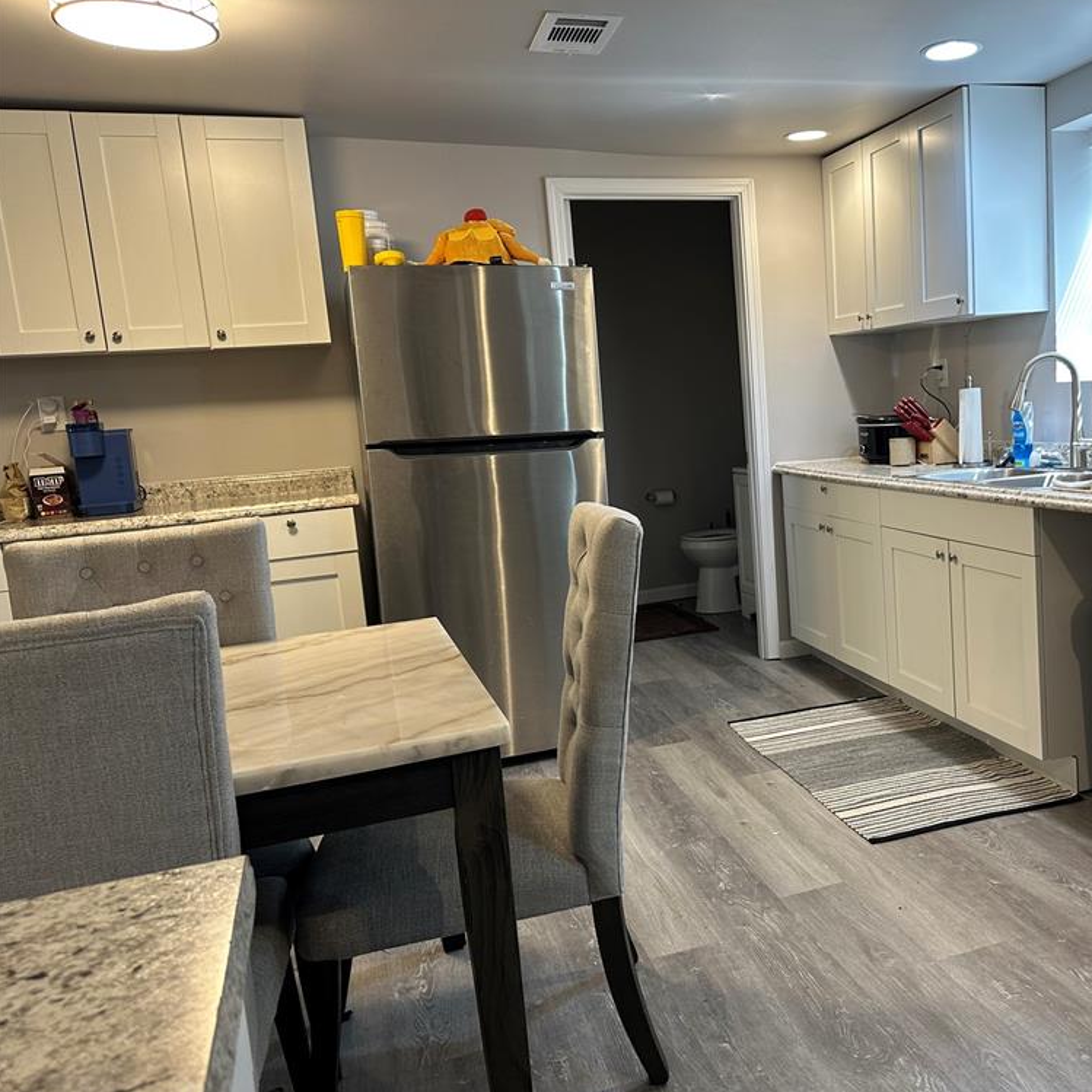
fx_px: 1035
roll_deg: +3.2
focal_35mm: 29
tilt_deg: -8.1
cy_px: 545
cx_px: 742
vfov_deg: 55.6
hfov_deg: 54.3
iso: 160
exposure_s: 1/60
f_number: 1.78
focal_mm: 6.86
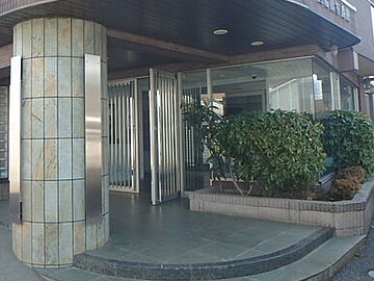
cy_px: 106
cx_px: 146
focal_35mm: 35
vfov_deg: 40.4
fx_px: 378
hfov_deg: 52.2
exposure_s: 1/160
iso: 125
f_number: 3.5
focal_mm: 3.7
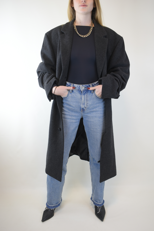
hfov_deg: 40.0
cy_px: 116
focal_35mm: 33
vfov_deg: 57.2
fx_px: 212
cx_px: 77
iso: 400
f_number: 4
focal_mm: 22
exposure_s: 1/60
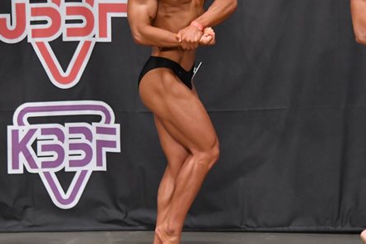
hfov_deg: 5.2
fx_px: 4016
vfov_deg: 3.5
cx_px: 187
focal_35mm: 395
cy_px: 69
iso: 5000
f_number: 5.6
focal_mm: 150
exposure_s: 1/400
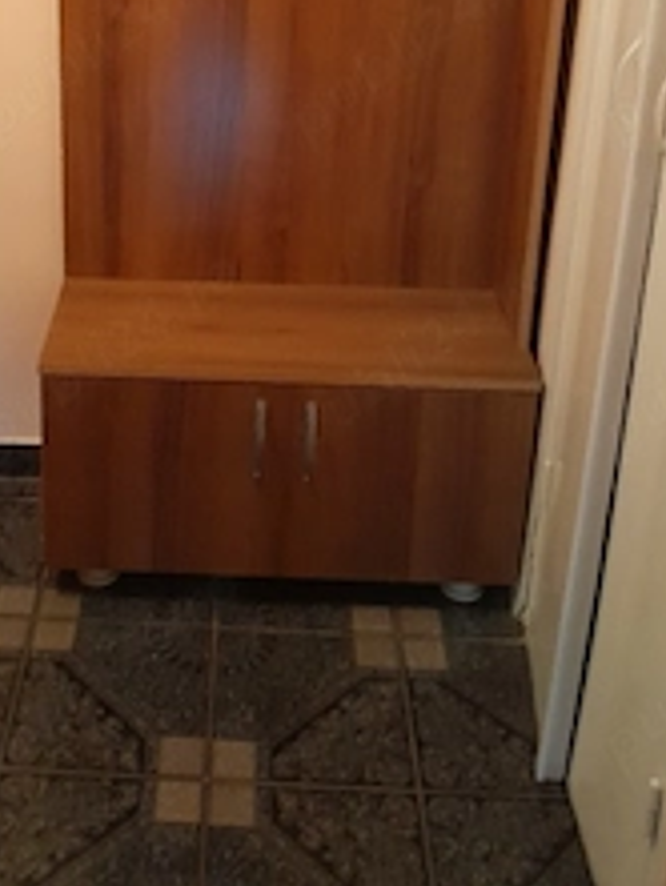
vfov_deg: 37.7
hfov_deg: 30.5
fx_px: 1205
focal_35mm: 47
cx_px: 189
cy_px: 88
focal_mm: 3.98
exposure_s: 1/25
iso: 640
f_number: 1.8
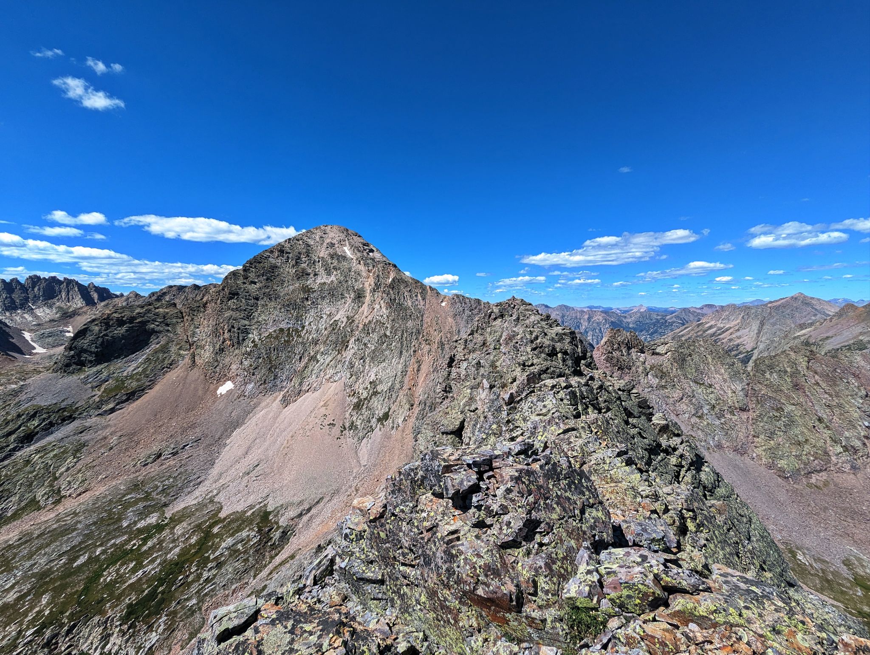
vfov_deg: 78.2
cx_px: 435
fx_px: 403
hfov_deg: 94.4
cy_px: 328
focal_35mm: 16
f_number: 2.2
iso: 47
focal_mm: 2.35
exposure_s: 1/1575
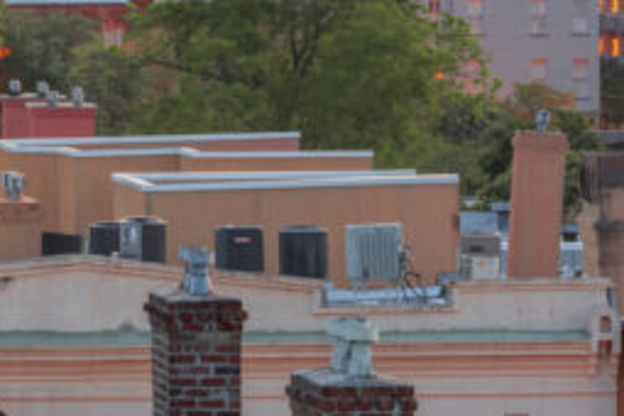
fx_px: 6274
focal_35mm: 362
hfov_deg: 5.6
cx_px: -387
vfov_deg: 3.8
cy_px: -221
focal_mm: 90
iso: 64
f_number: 11
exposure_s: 1/1.25
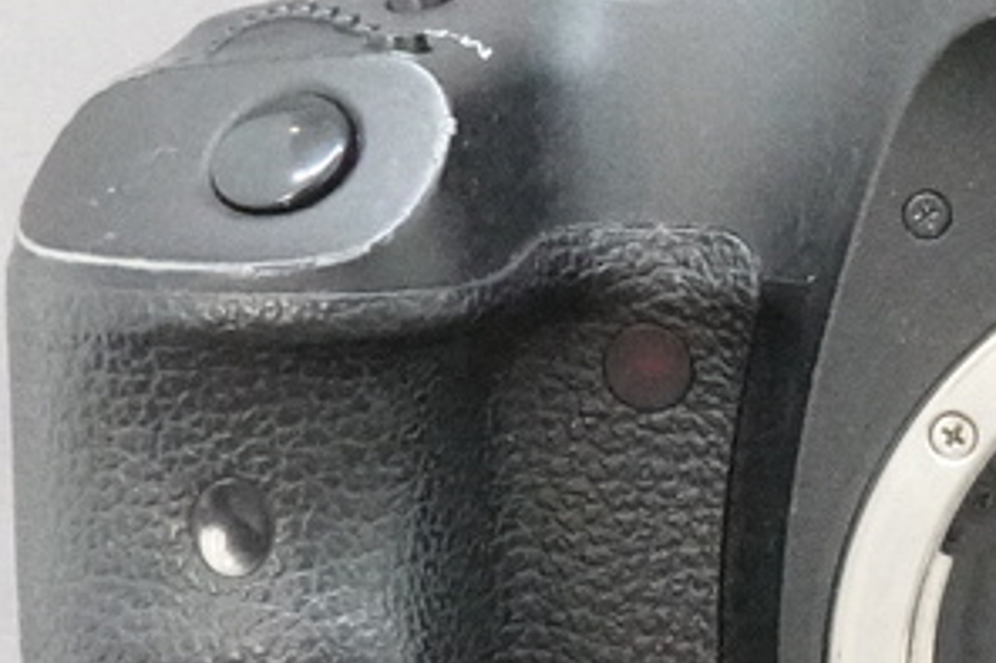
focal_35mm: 150
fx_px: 4148
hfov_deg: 13.3
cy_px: 720
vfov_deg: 9.1
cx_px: 1228
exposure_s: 1/30
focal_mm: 13.56
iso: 6400
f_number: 11
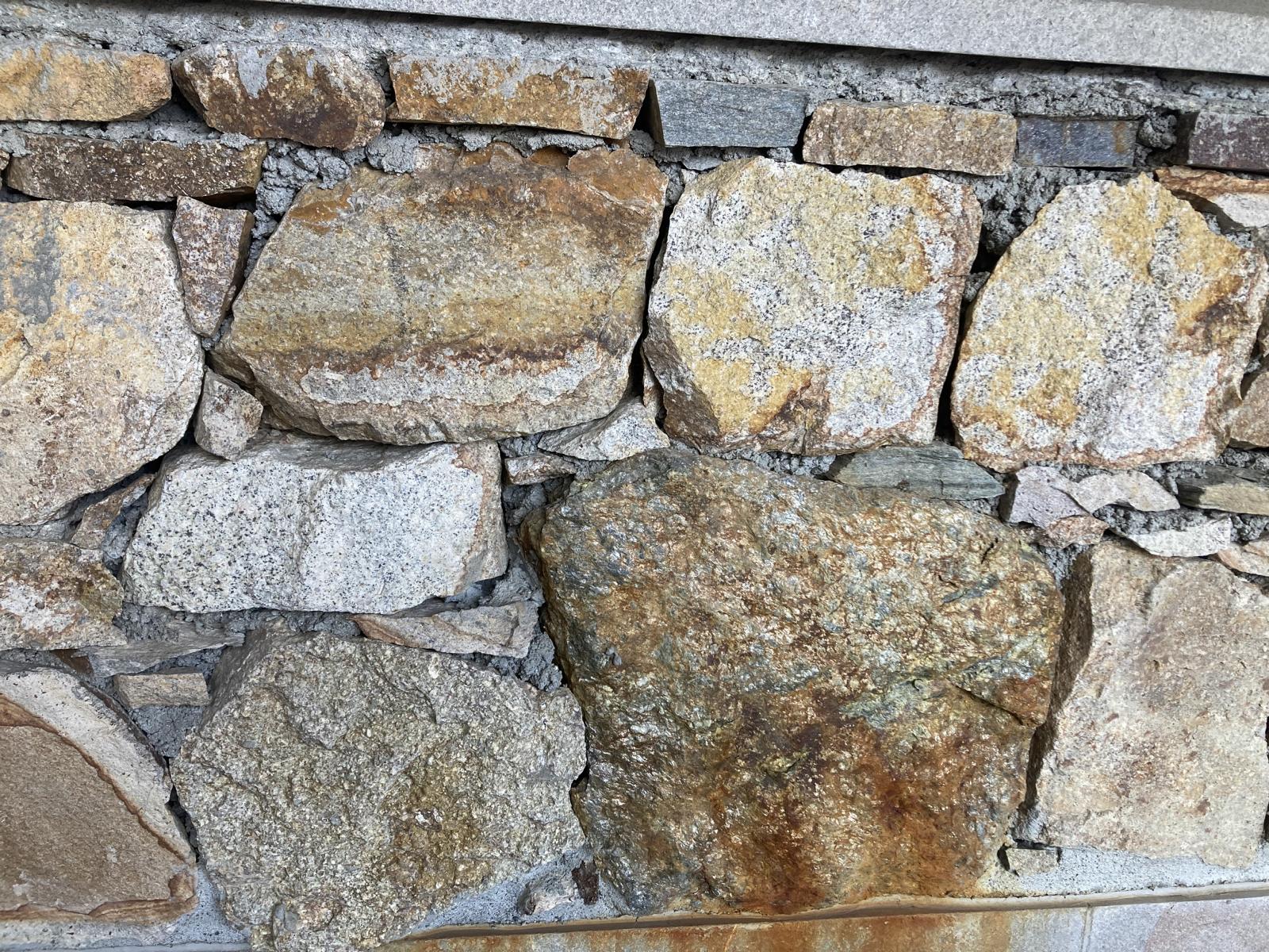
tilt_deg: -12.0
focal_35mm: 28
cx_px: 634
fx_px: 1026
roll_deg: -2.3
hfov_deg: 63.4
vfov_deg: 49.7
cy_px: 476
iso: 40
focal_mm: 3.99
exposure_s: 1/121
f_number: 1.8
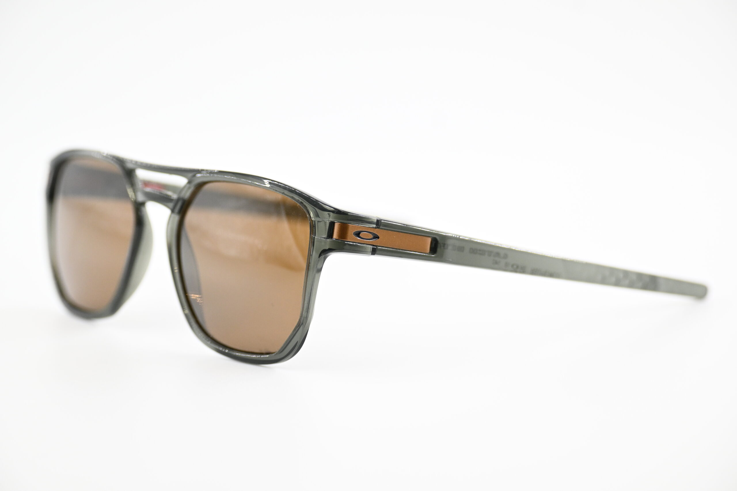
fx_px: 2180
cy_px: 246
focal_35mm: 106
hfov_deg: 19.2
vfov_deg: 12.9
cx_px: 368
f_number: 4.8
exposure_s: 1/500
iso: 800
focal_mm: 71
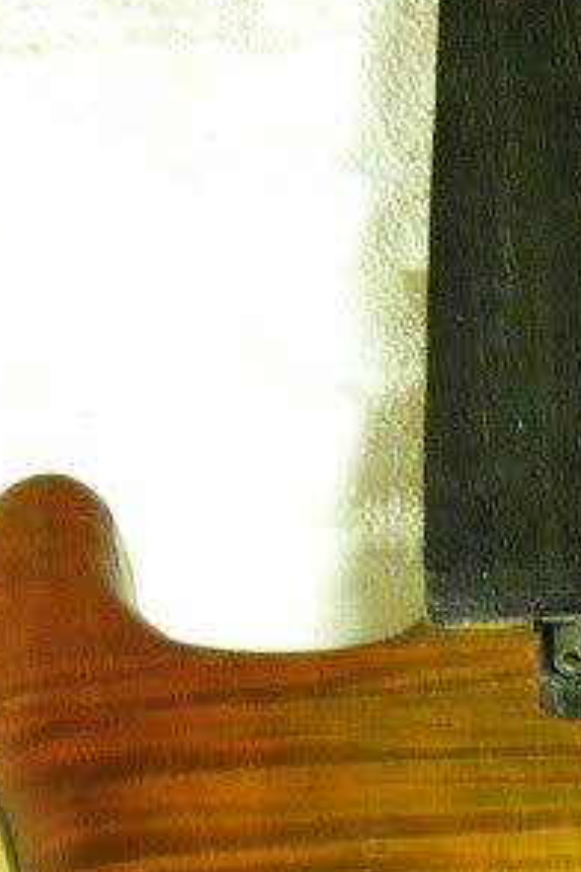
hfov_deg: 10.7
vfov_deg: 15.4
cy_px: 1097
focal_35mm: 127
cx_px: 620
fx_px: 3074
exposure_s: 1/8
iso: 475
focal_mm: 5.7
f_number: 2.8
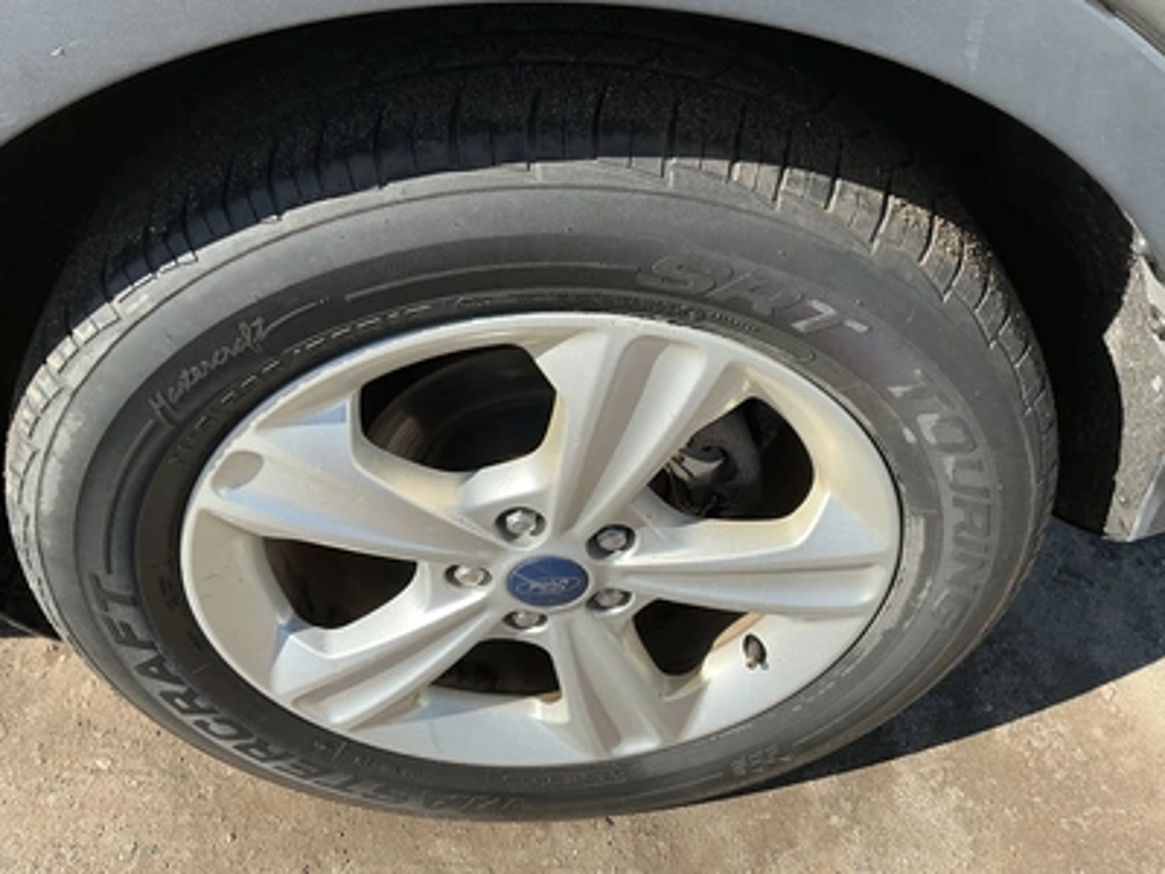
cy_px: 437
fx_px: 942
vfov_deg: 49.7
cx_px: 582
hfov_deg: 63.4
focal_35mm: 28
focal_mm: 3
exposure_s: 1/883
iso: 25
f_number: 1.8
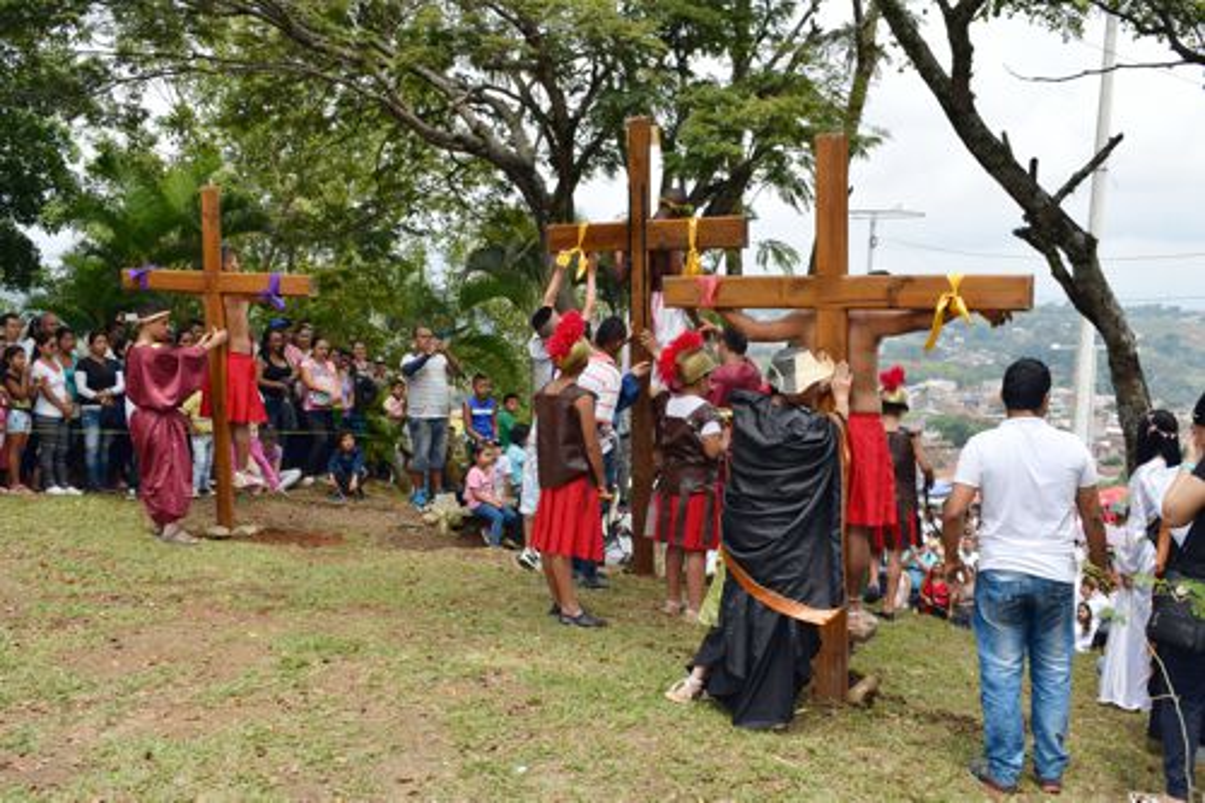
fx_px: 1255
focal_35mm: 38
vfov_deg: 35.5
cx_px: 602
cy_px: 402
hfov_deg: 51.3
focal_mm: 25
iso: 100
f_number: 10
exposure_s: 1/200
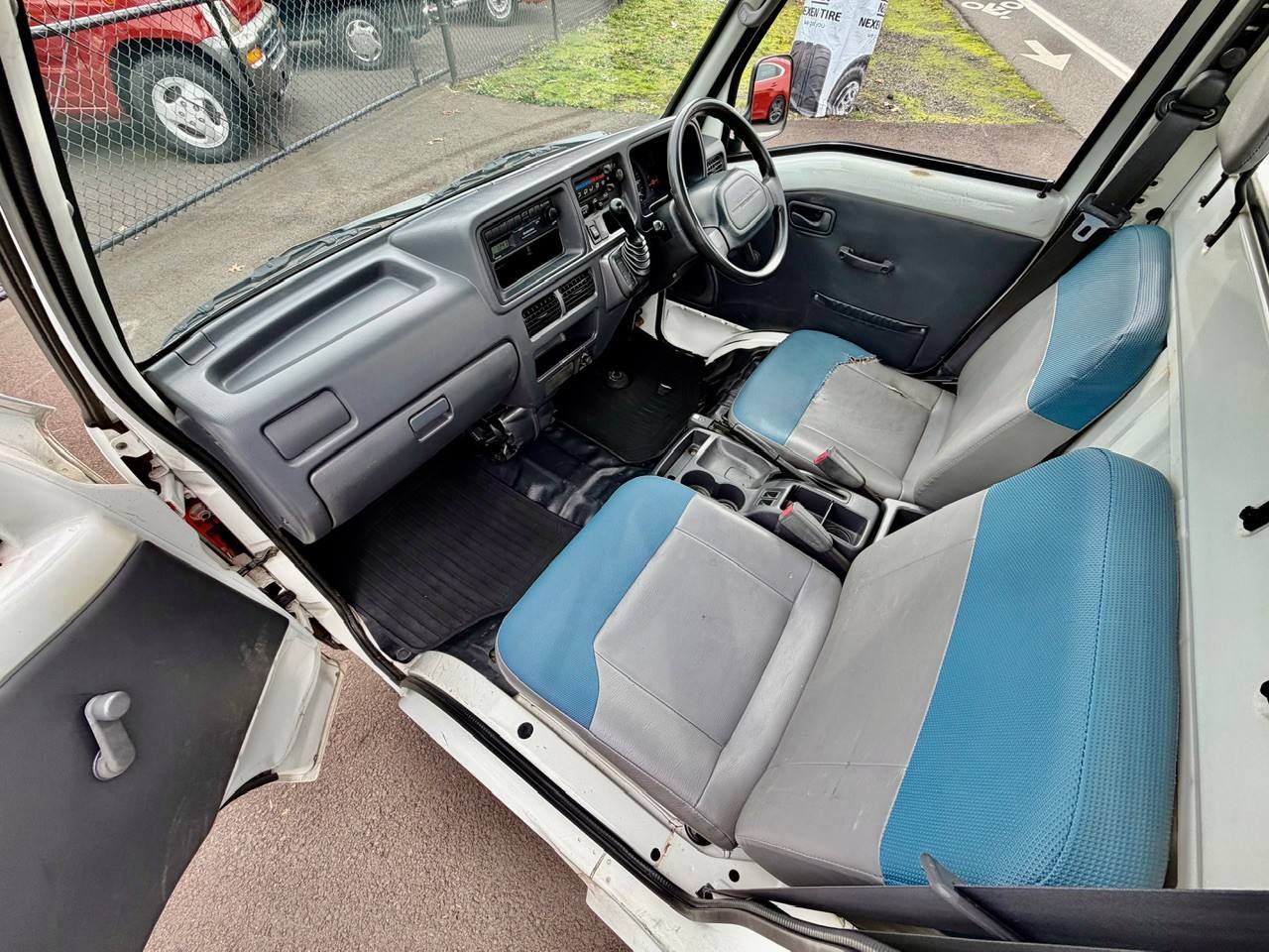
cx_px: 634
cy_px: 476
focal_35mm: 14
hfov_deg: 102.1
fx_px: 513
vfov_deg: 85.7
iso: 40
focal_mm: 2.22
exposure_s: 1/134
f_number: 2.2
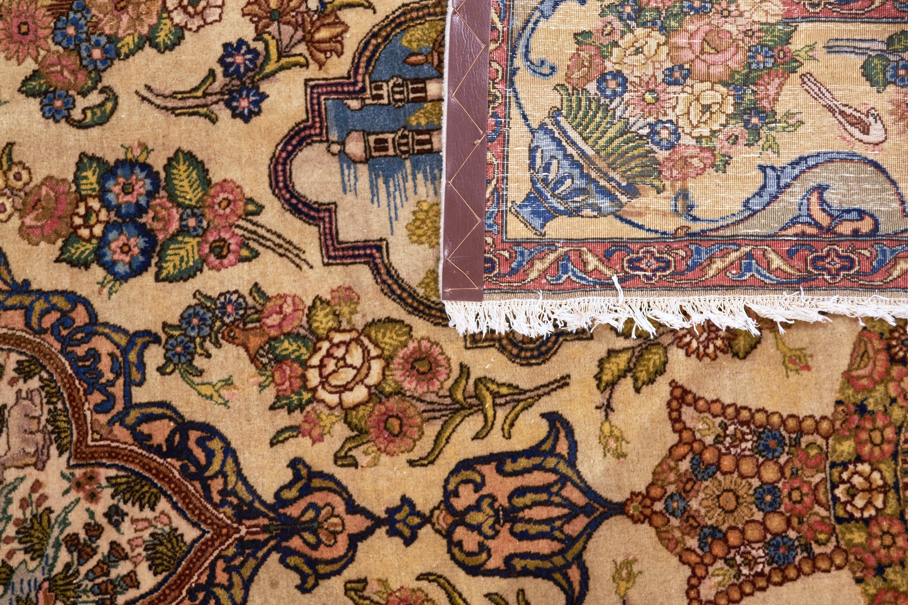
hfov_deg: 41.1
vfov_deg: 28.1
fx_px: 1210
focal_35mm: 48
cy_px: 302
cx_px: 454
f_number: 5.6
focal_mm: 32
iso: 400
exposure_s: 1/40
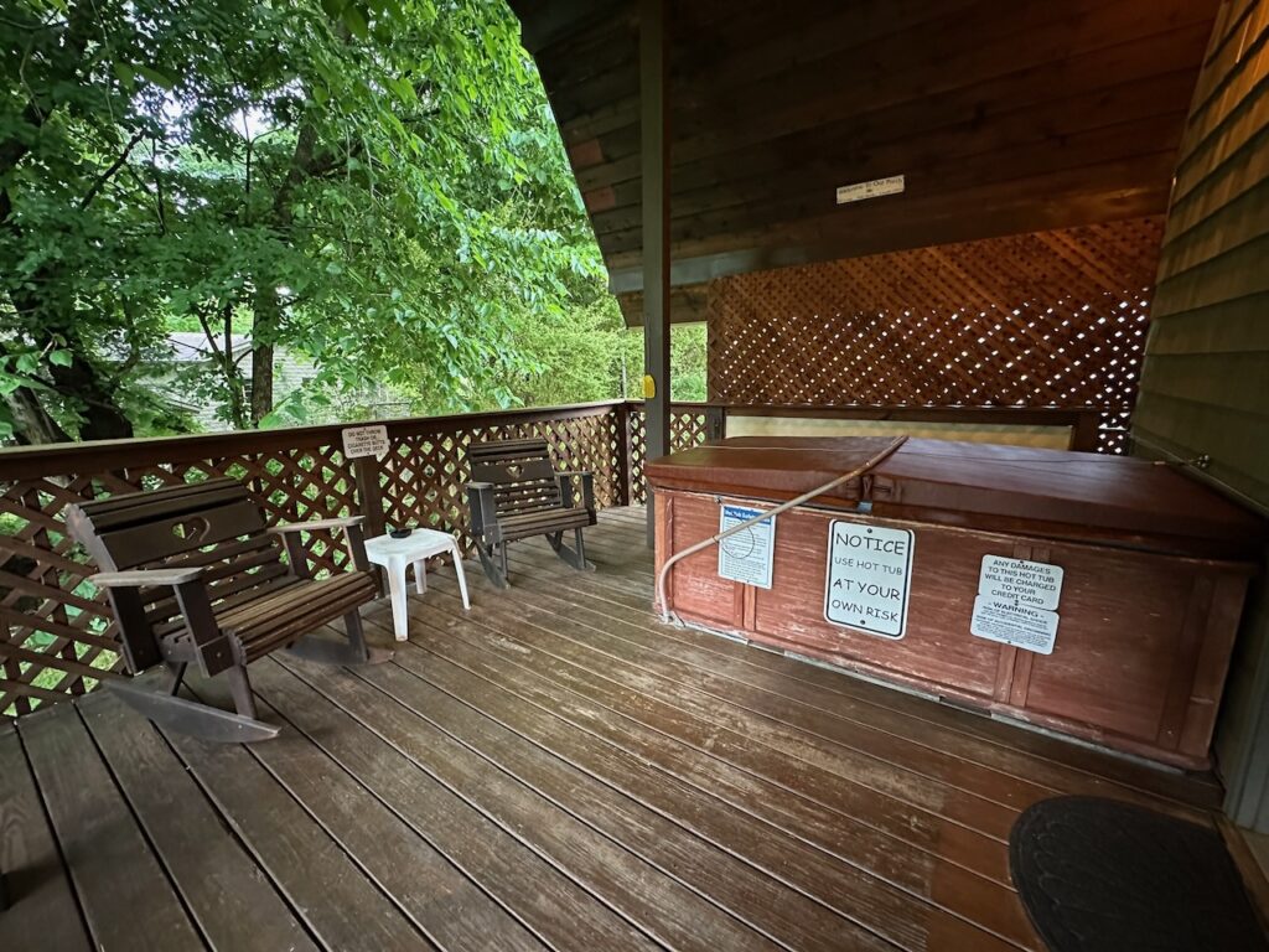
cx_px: 634
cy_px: 476
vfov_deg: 85.7
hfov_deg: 102.1
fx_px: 513
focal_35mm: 14
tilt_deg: -11.2
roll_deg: +1.0
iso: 800
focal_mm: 2.22
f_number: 2.2
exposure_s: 1/40
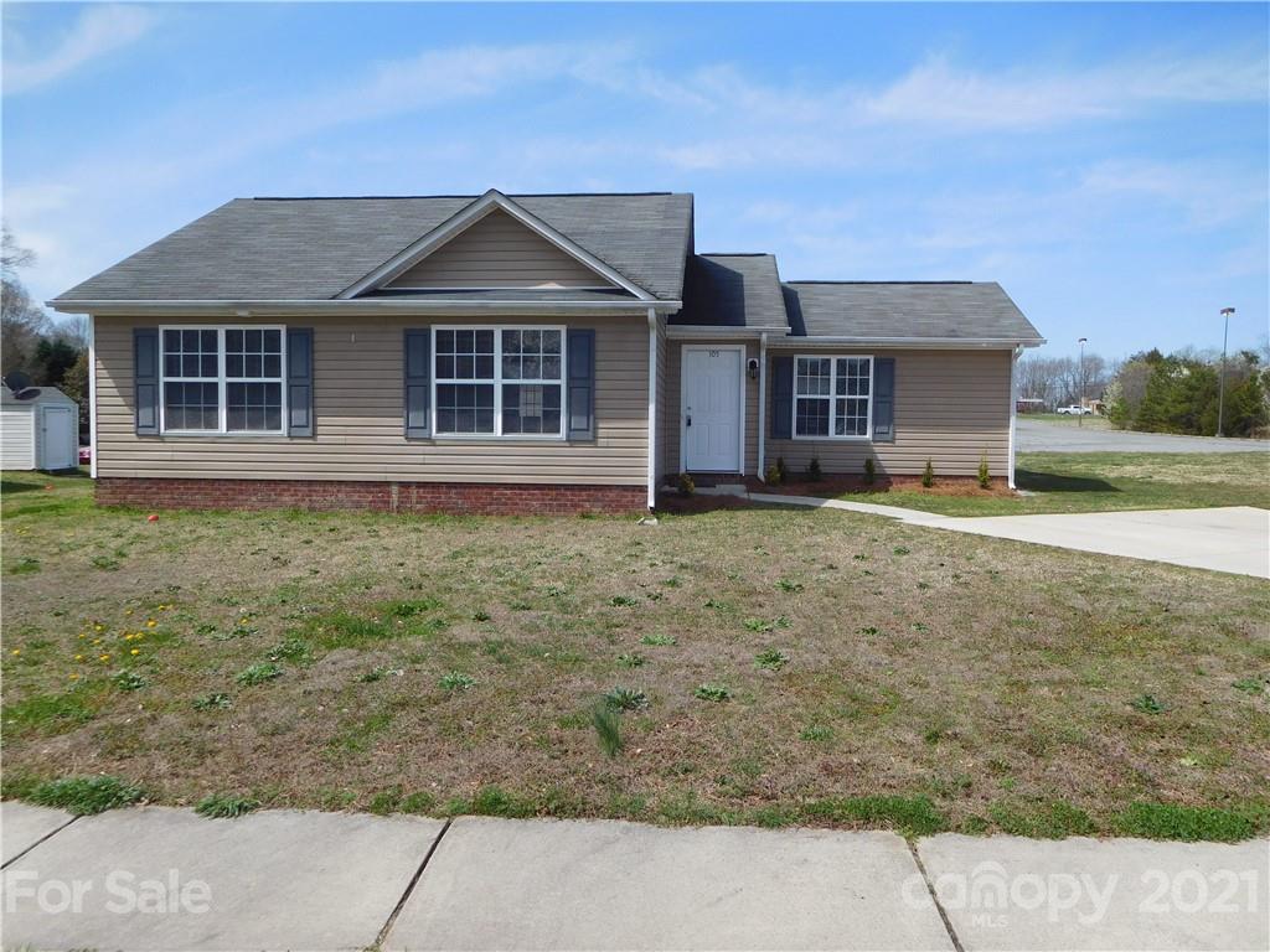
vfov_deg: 54.9
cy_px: 476
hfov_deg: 69.4
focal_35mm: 25
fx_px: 917
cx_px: 635
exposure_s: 1/1250
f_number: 3.4
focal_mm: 4.5
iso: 125
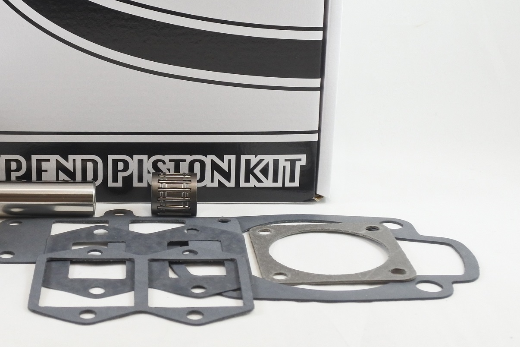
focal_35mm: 63
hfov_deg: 31.2
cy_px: 105
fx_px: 910
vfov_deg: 21.5
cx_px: 121
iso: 500
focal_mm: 14.3
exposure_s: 1/125
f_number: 4
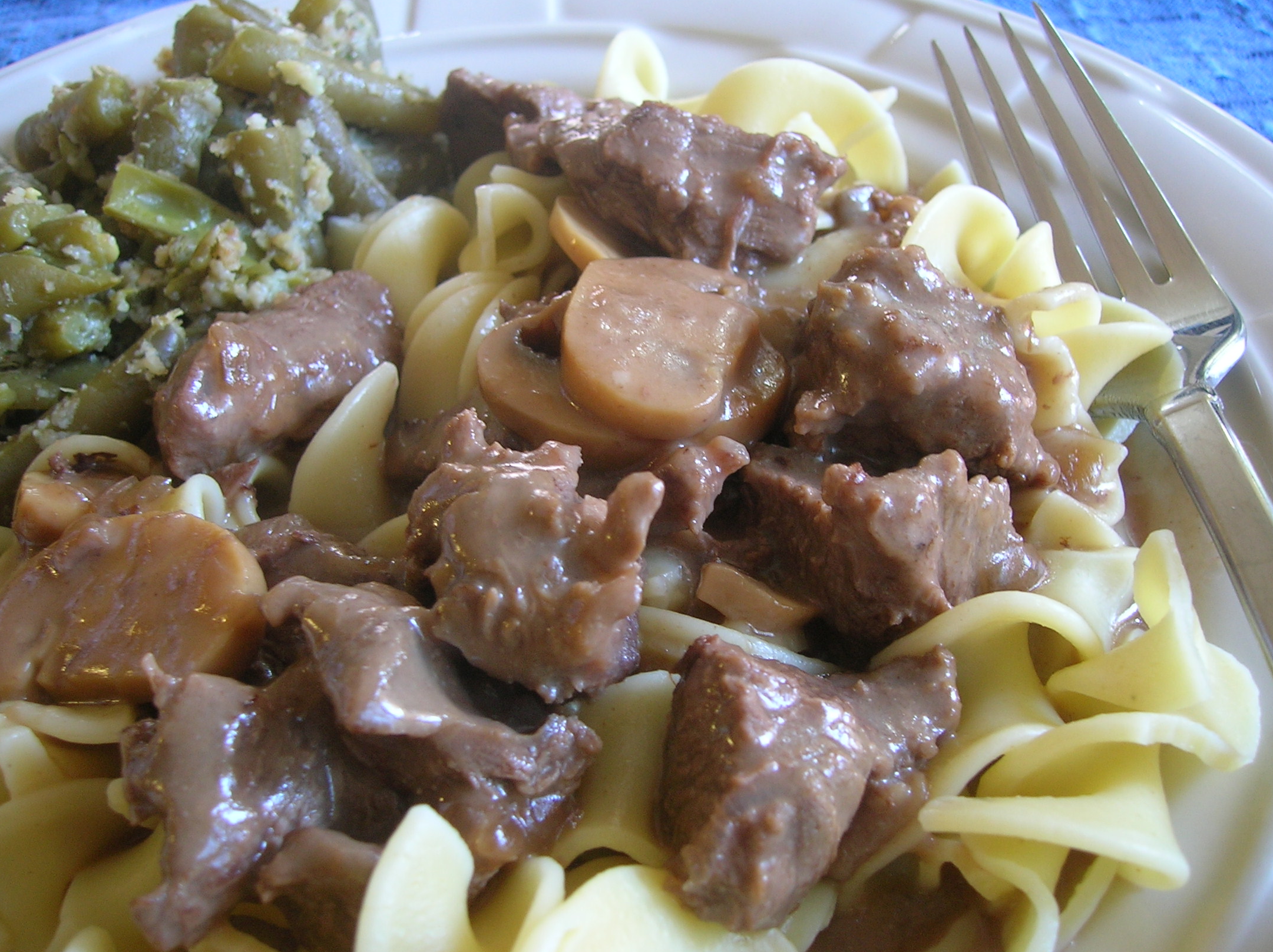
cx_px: 670
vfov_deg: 39.6
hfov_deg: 51.4
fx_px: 1323
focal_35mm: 36
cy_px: 464
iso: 66
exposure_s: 1/4.2
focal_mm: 5.7
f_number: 2.9
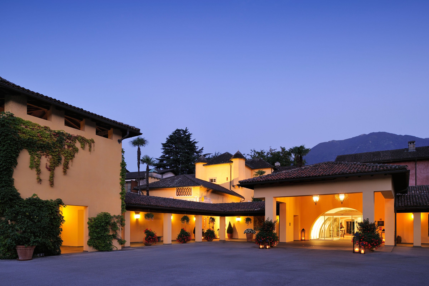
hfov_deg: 73.7
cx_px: 214
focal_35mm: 24
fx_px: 286
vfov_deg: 53.1
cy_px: 143
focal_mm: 24
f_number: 8
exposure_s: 3
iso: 100
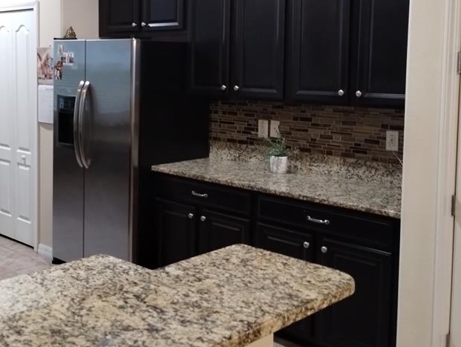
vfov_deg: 31.4
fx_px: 613
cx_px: 130
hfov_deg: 40.3
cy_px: 127
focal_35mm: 46
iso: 1781
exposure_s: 1/30
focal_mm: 4.27
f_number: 1.8
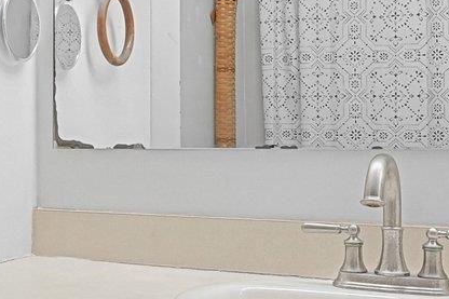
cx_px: -29
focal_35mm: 69
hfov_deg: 27.1
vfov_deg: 19.7
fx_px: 860
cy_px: 156
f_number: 10
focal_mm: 14
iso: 2000
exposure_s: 1/50
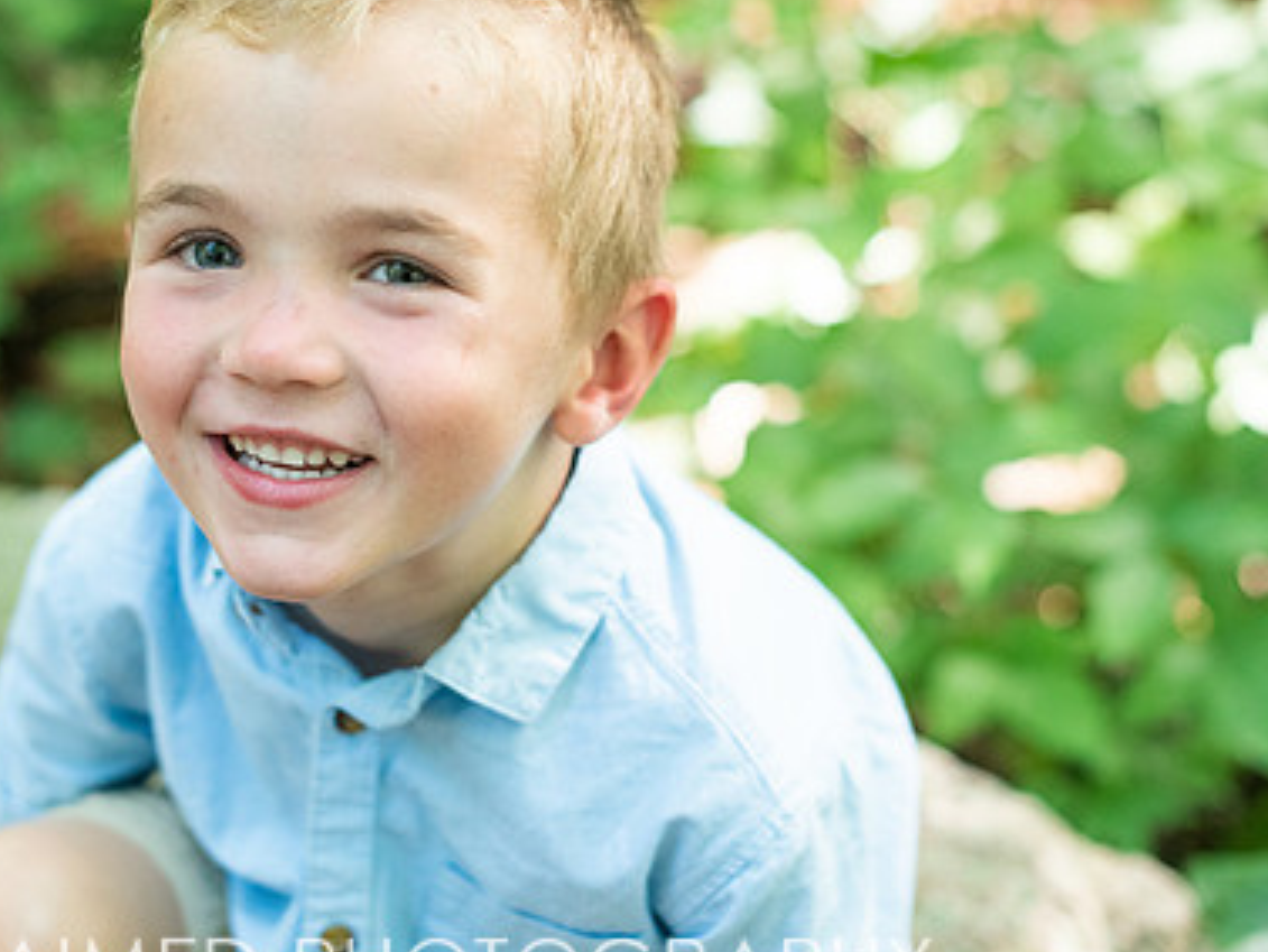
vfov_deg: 19.9
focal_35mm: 74
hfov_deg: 26.2
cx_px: 468
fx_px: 2712
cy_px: 382
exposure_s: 1/320
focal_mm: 50
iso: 1600
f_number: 2.5
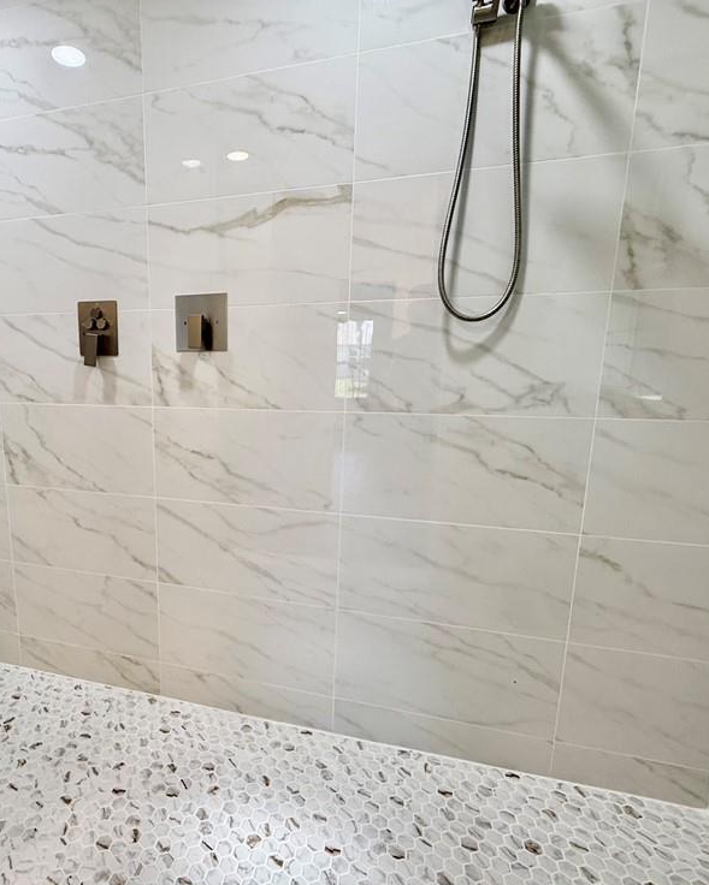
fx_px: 498
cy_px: 452
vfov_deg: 83.3
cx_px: 238
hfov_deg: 68.9
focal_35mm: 19
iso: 125
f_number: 2.2
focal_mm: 2.22
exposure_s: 1/120
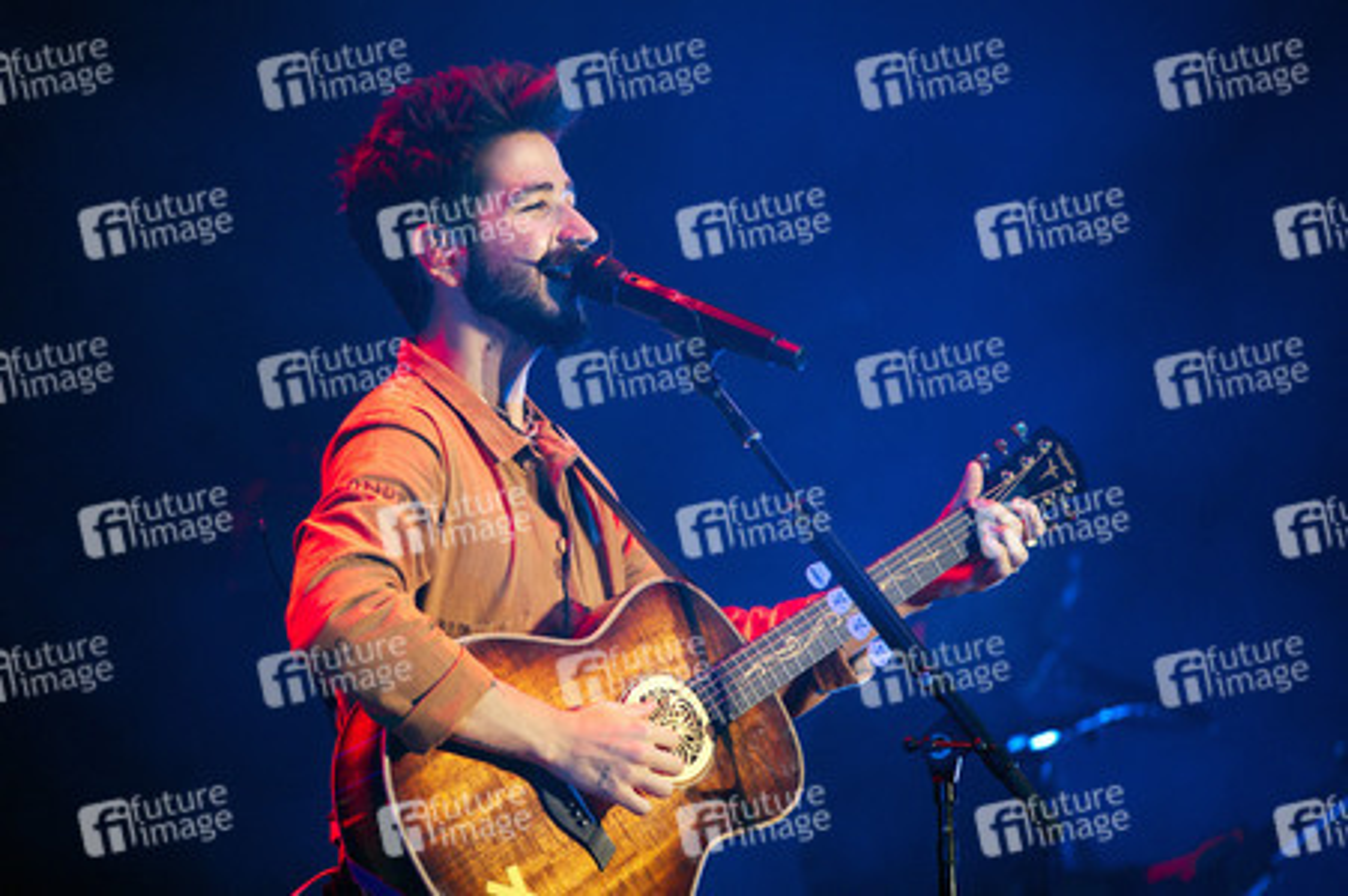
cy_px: 448
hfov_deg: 6.9
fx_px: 11225
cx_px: 674
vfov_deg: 4.6
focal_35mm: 300
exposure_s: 1/500
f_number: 4
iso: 1600
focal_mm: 300
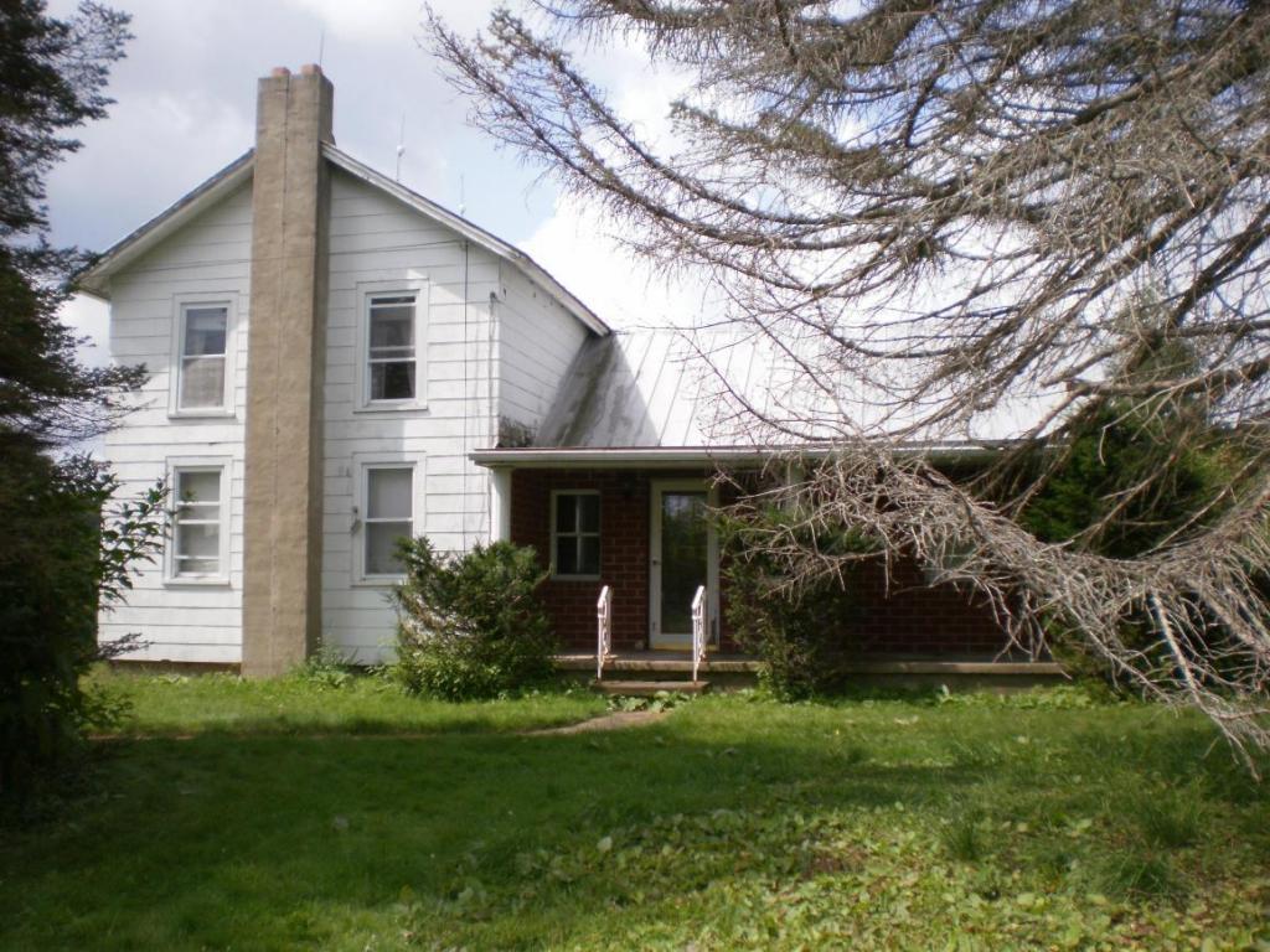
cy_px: 476
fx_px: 1321
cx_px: 635
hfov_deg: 51.4
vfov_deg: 39.7
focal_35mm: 36
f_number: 3.1
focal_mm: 6.3
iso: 100
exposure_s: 1/640
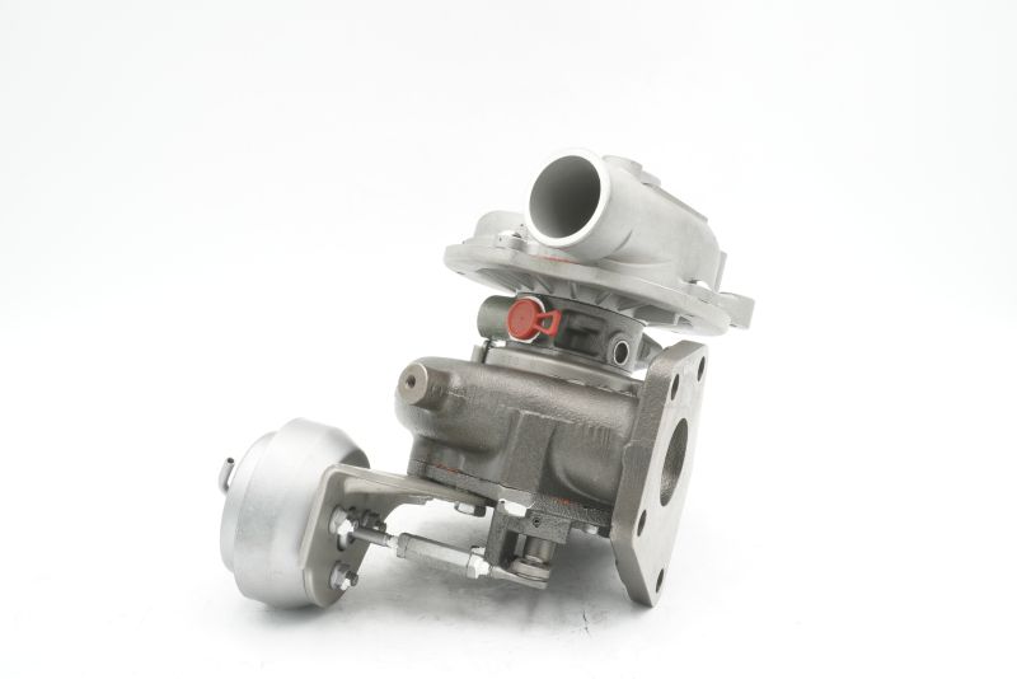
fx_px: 1441
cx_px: 508
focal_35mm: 51
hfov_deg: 38.9
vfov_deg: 26.5
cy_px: 340
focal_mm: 34
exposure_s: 1
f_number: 16
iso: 100
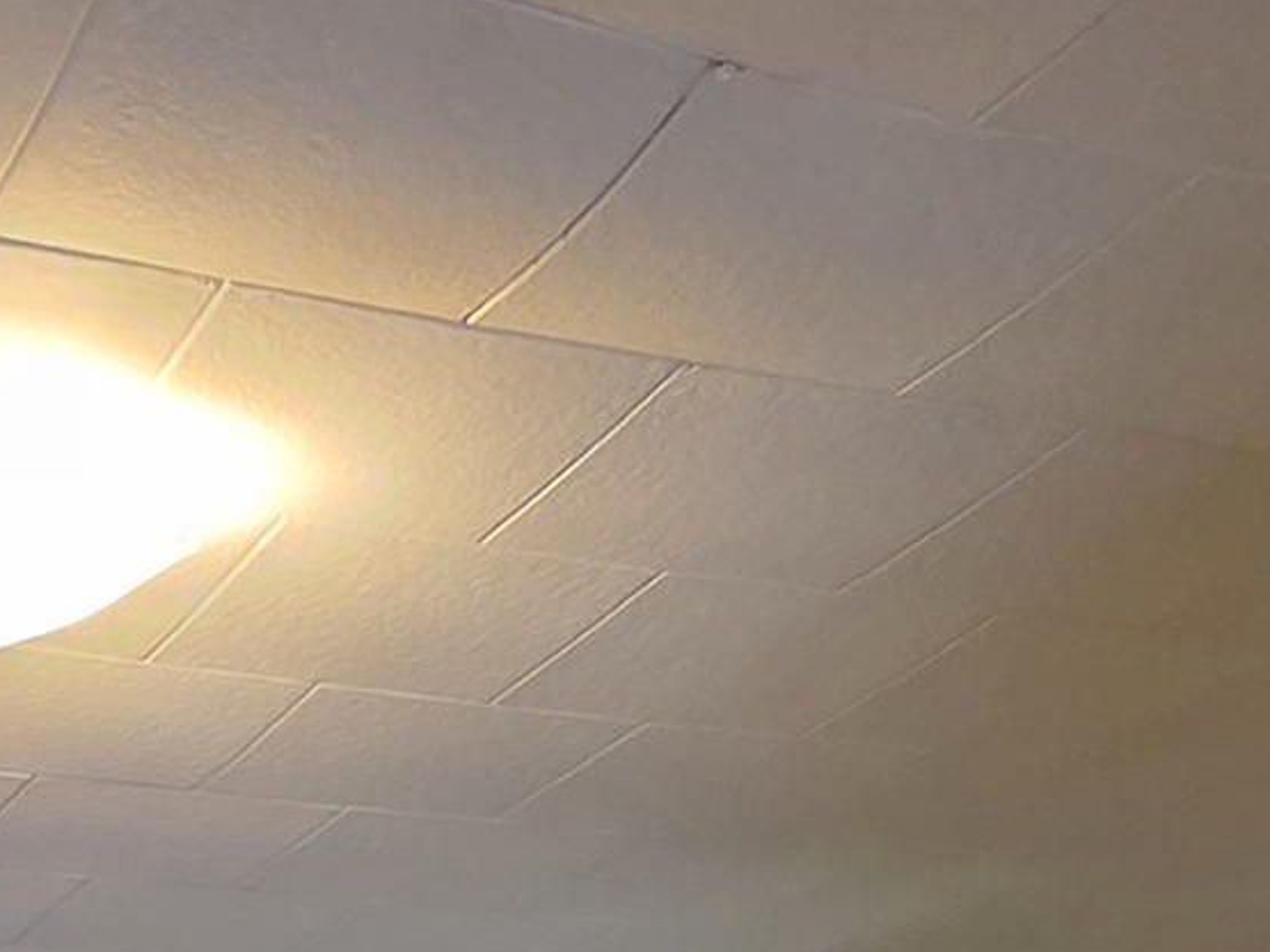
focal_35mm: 72
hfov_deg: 26.8
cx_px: 375
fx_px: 2641
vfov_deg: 15.2
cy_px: 2062
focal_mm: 2.2
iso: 500
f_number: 1.9
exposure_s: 1/60
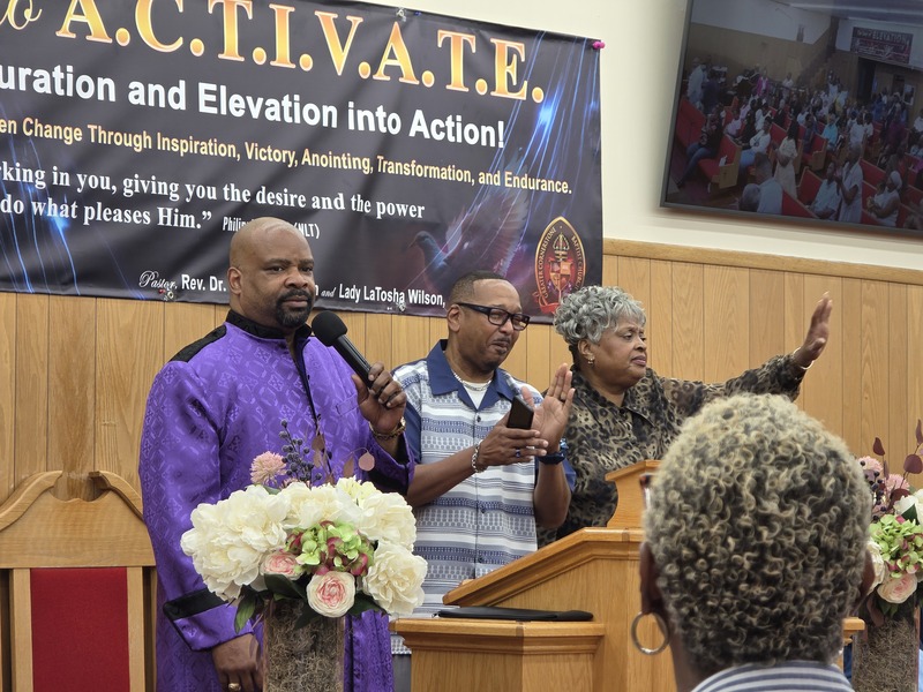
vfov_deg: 12.9
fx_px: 3066
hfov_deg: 17.1
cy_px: 346
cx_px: 462
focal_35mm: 115
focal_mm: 18.6
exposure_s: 1/120
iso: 80
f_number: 3.4
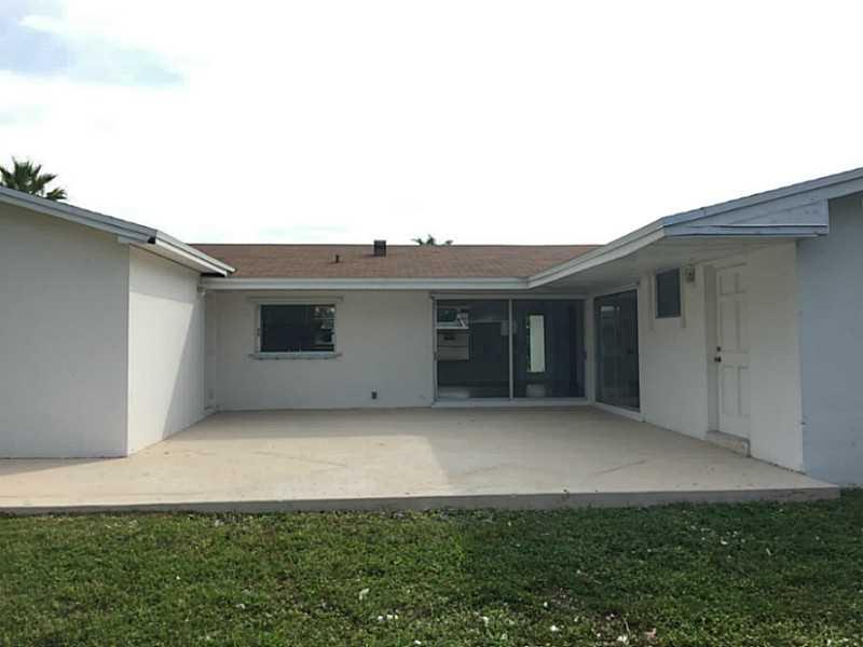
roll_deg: -0.3
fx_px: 723
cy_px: 324
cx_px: 432
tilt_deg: +1.8
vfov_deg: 48.2
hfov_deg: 61.7
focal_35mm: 29
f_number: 2.2
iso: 32
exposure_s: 1/1319
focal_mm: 4.15
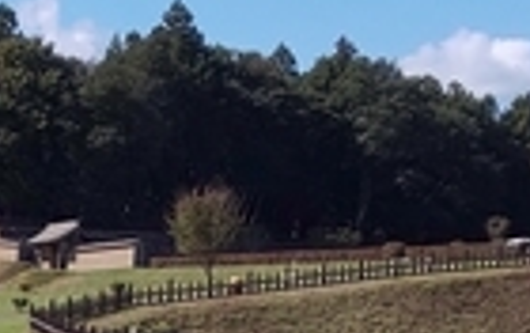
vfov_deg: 10.3
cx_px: -344
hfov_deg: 15.4
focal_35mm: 121
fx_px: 1751
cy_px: 571
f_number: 1.94
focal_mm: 3.45
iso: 28
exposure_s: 1/1118
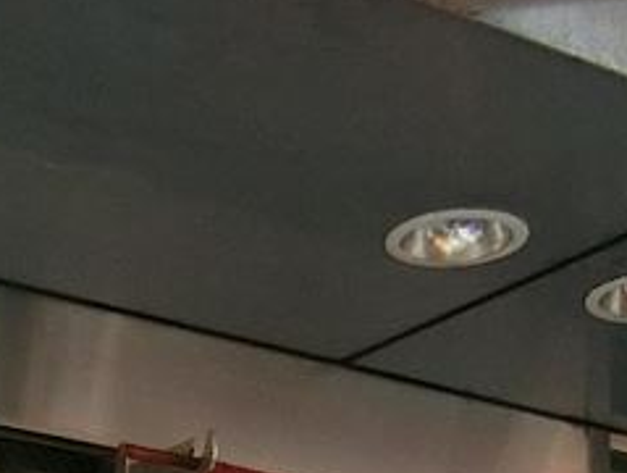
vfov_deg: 10.2
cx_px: 131
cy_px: 1138
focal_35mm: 127
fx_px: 2304
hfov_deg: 15.4
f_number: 2.7
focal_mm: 4.06
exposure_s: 1/125
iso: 160
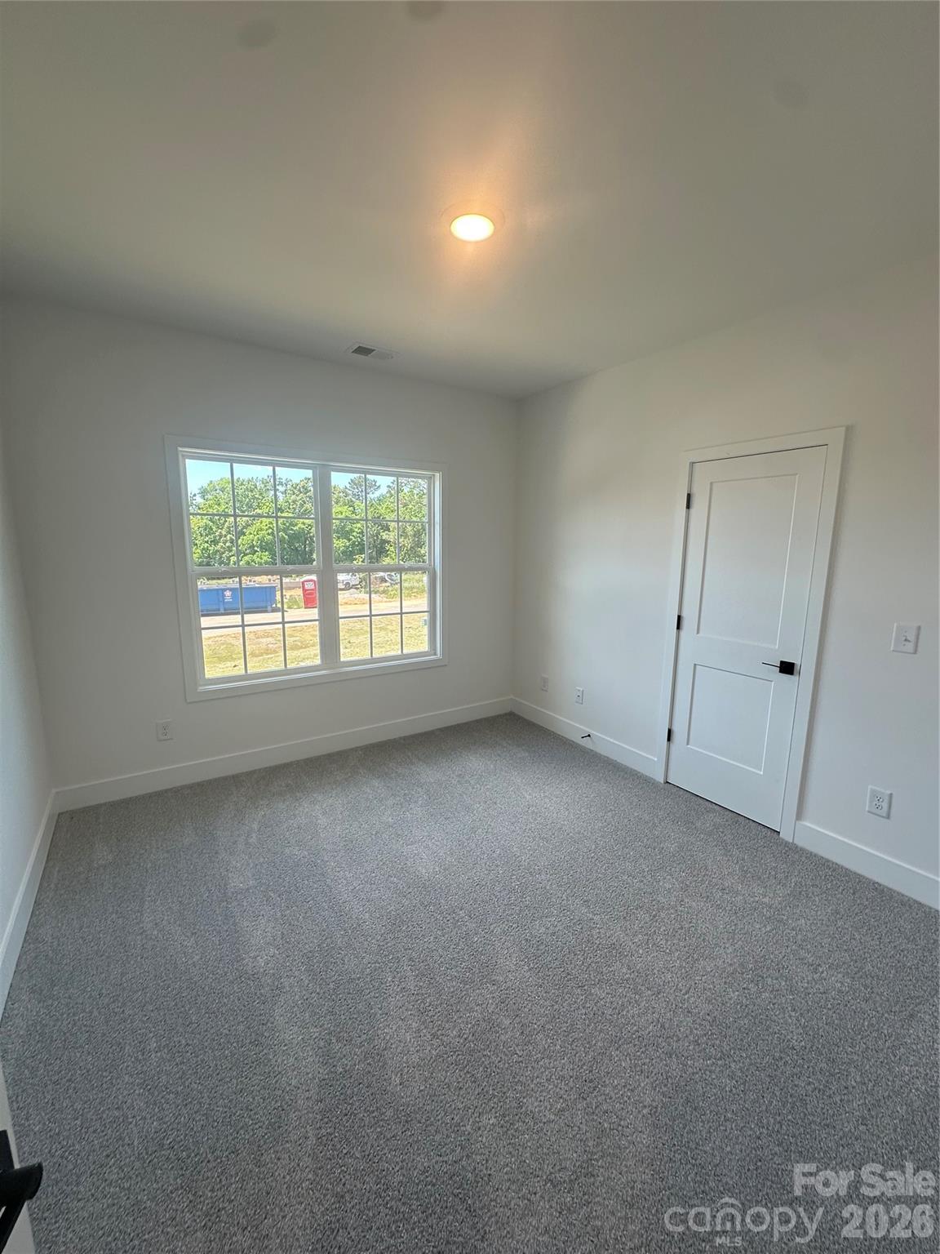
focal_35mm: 14
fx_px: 507
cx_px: 470
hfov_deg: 85.7
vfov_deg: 102.1
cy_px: 627
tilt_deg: -10.0
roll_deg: -2.6
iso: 40
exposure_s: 1/122
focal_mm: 2.22
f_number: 2.2
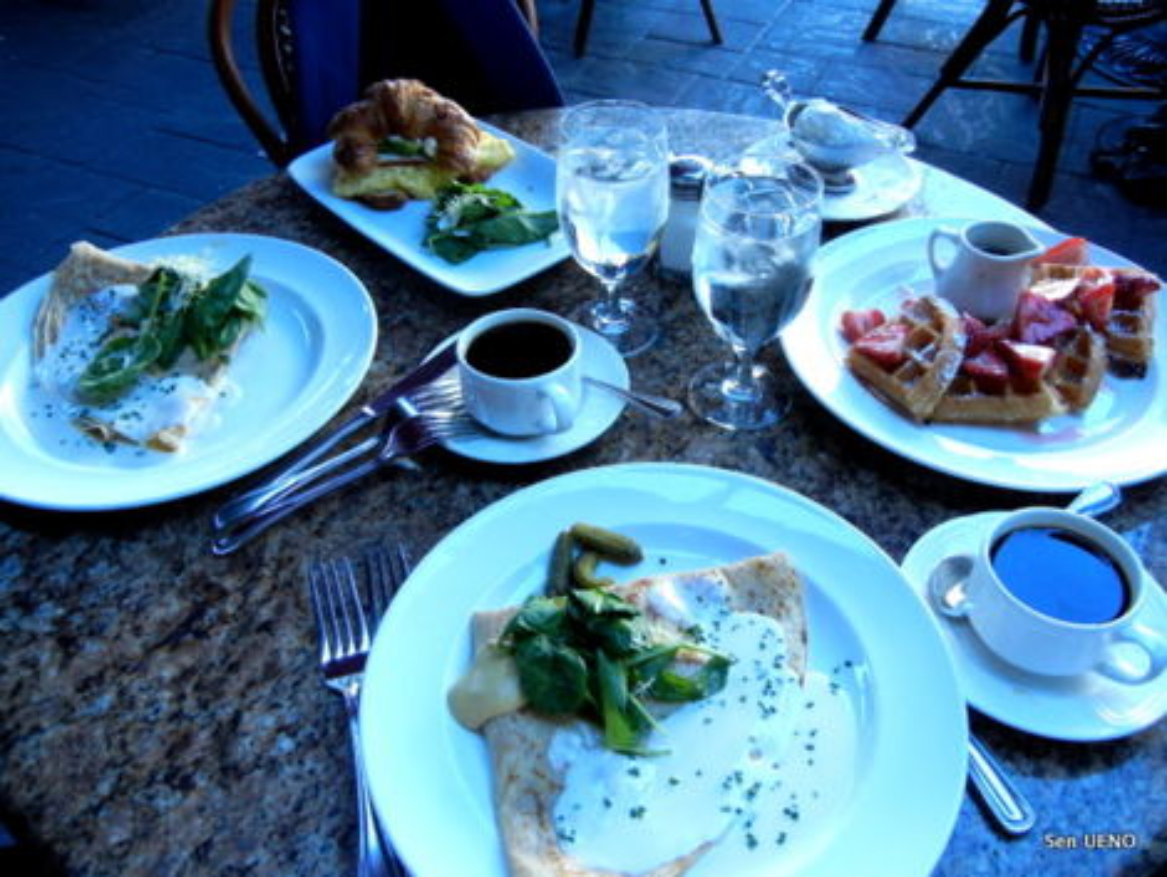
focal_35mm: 30
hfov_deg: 59.9
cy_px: 438
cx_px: 584
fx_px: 1012
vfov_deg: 46.8
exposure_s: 1/69.4
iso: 160
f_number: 3.5
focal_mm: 5.4
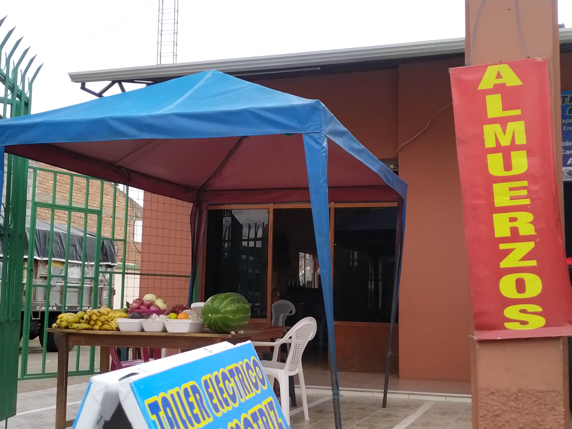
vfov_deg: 56.8
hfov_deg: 71.6
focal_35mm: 24
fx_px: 397
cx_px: 286
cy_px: 214
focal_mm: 3.94
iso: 250
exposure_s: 1/1777
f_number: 1.9
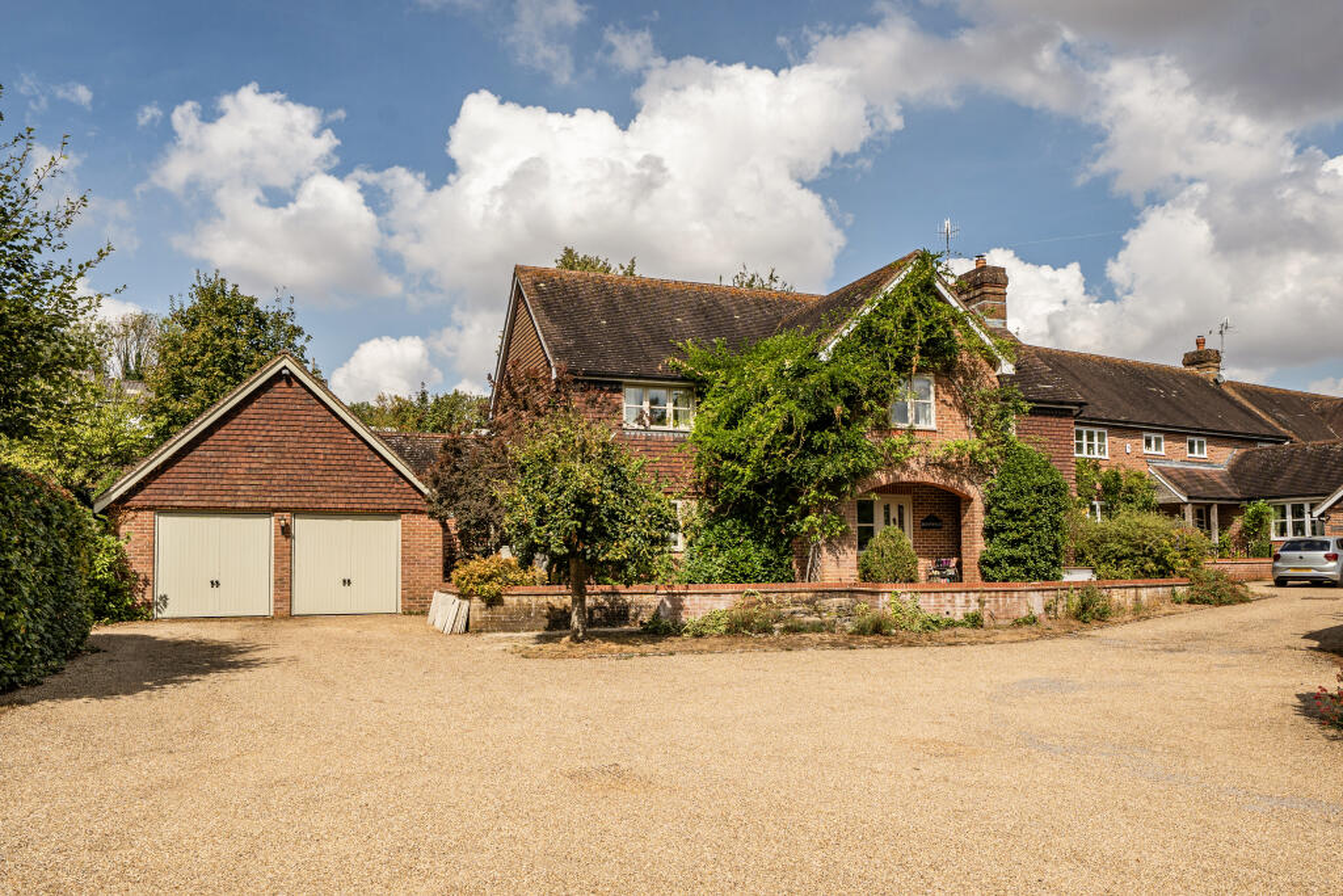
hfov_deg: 73.7
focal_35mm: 24
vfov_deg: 53.1
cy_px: 448
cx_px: 672
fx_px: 895
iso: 200
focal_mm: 16
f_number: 8
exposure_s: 1/640
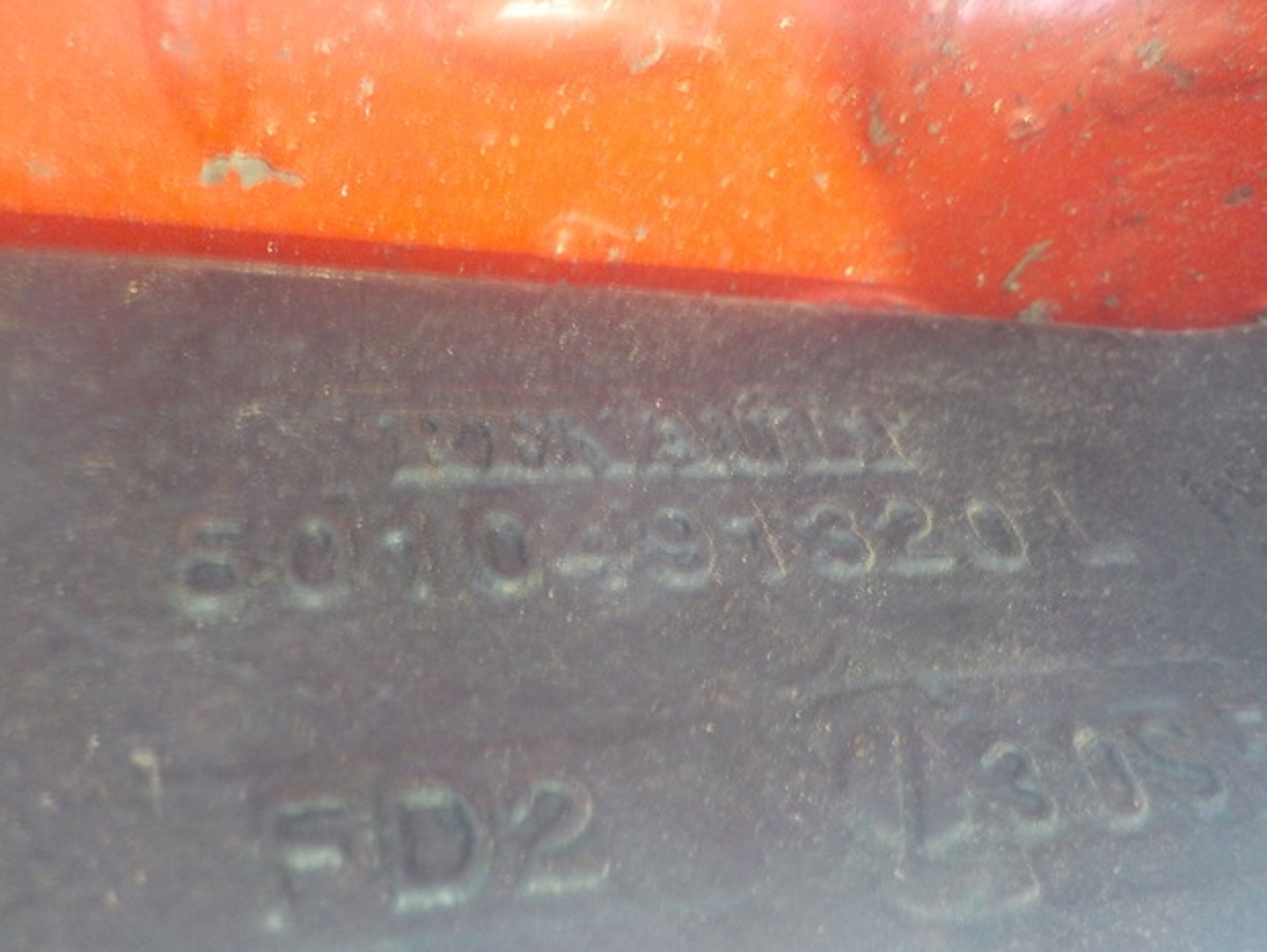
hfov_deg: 58.3
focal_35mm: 31
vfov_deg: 45.5
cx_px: 641
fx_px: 1135
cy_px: 489
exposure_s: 1/8
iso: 450
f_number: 3.3
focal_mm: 4.1
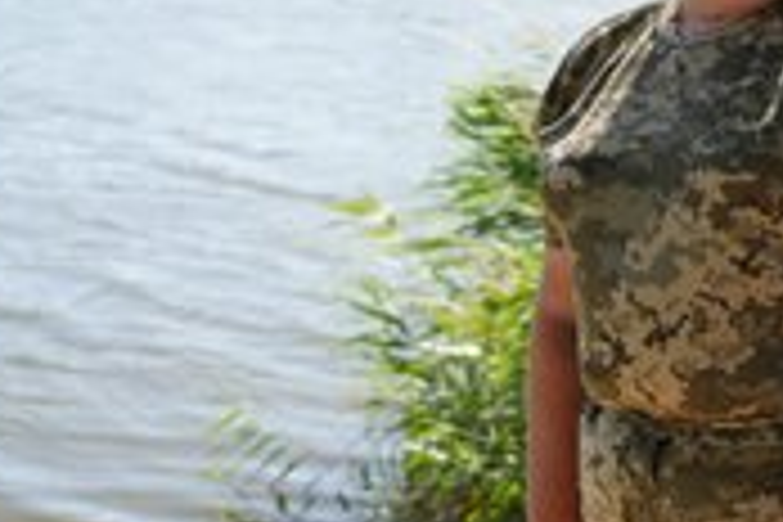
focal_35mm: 92
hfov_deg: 22.1
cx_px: 472
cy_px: 218
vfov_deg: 14.9
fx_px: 2001
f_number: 4
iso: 100
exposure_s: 1/400
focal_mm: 40
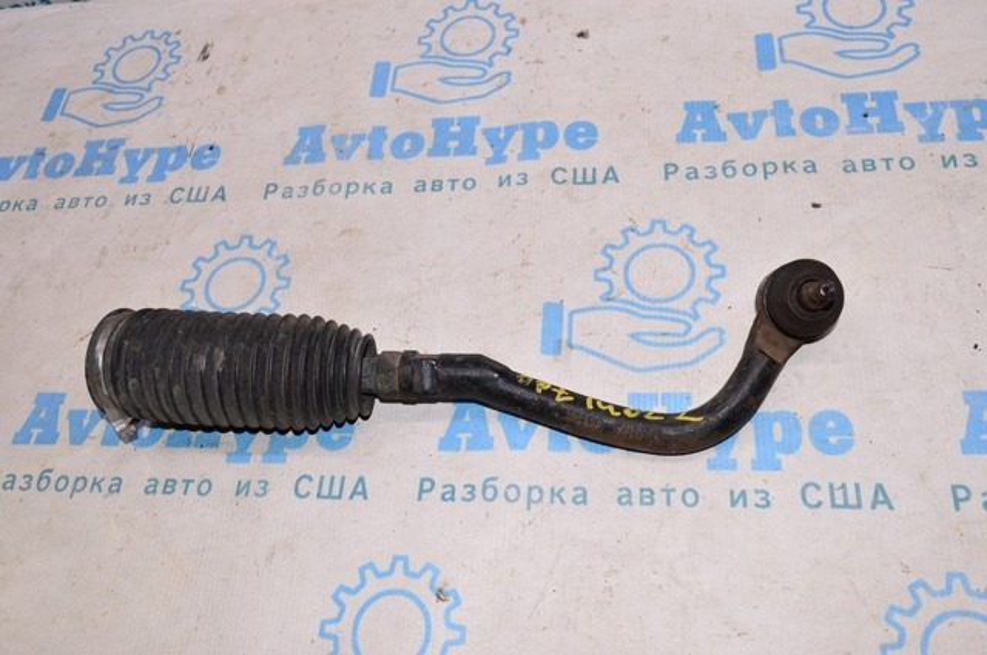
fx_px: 863
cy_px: 328
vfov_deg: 41.6
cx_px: 494
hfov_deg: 59.6
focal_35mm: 32
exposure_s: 1/200
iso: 1600
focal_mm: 21
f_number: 8
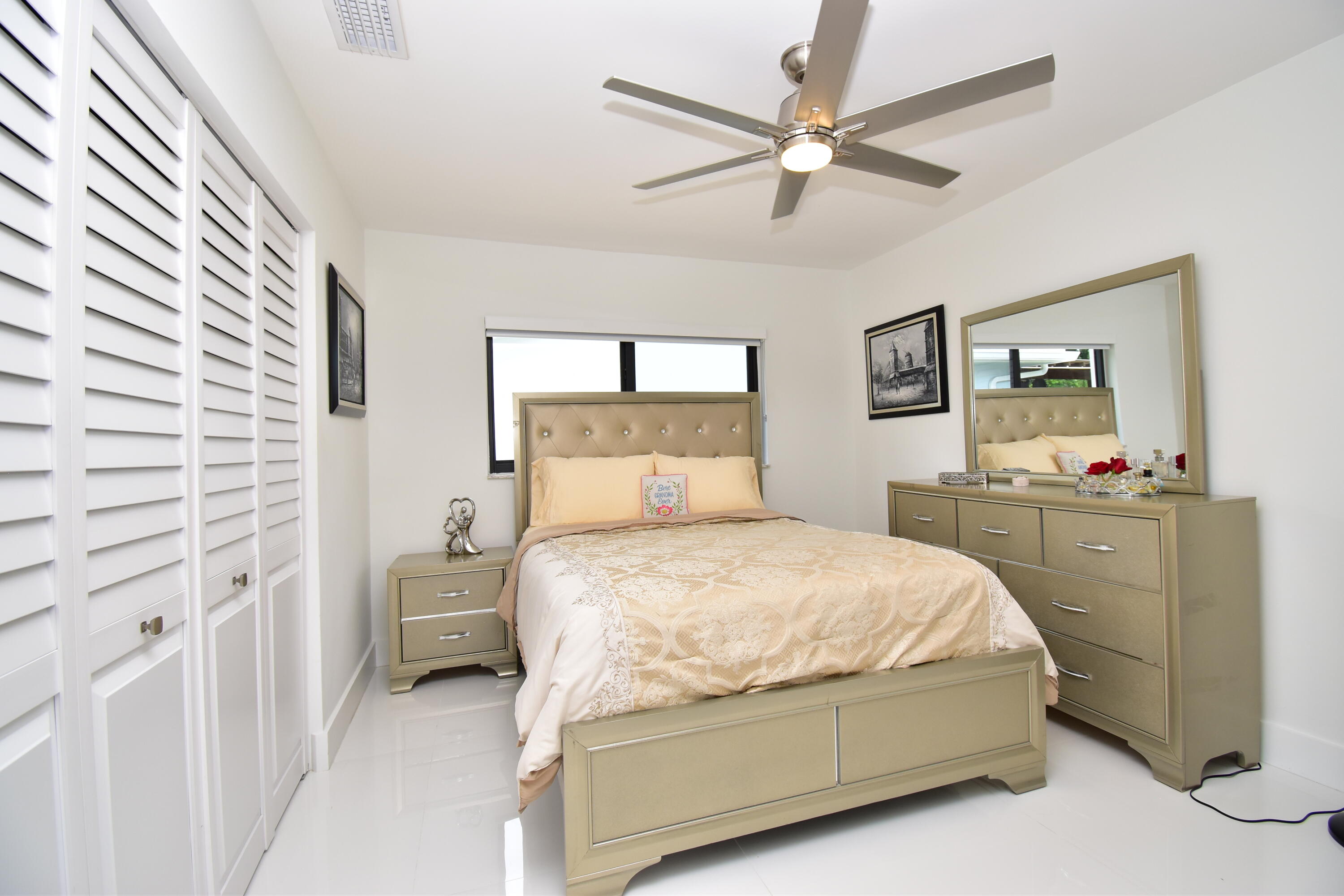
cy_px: 448
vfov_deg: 77.3
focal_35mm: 15
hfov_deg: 100.4
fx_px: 560
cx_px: 672
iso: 500
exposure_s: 1/100
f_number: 5.6
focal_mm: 10
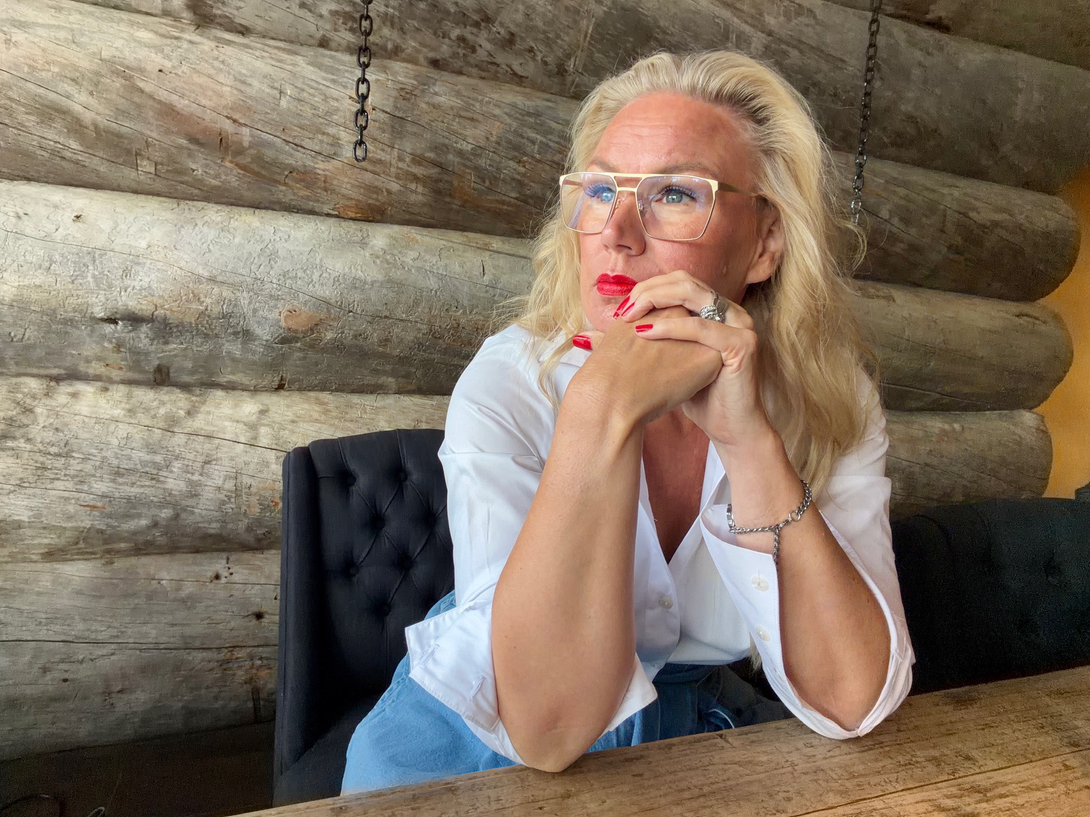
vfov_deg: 65.9
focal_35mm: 20
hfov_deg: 81.7
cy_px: 390
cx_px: 528
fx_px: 630
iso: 160
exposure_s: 1/60
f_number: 1.9
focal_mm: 2.71
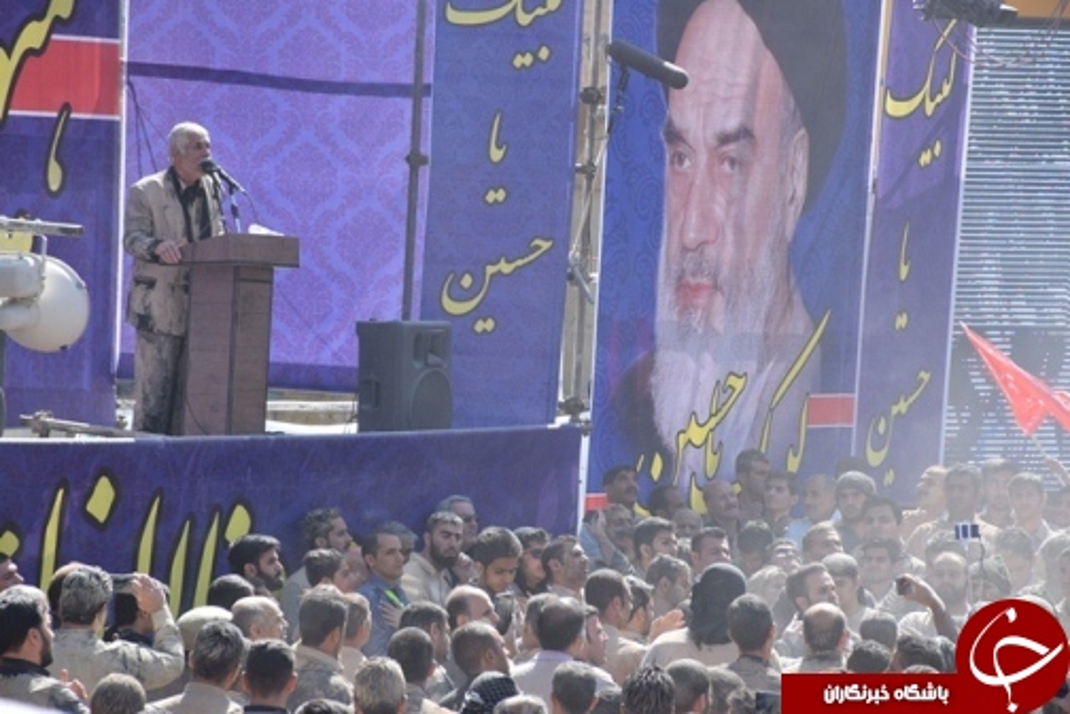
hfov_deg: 9.8
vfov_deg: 6.5
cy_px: 357
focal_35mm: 210
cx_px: 535
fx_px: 6241
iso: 500
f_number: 9
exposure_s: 1/500
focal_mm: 140
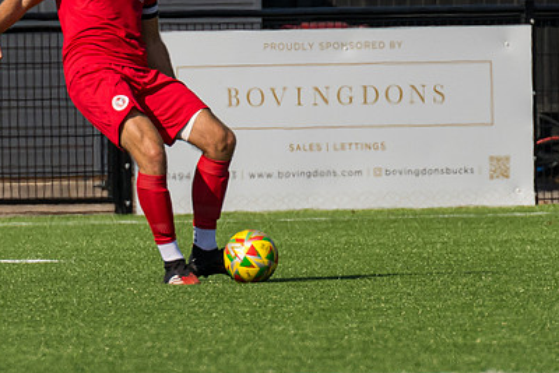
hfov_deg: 1.6
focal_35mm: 1328
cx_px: 305
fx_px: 20627
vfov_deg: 1.0
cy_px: 64
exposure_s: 1/2500
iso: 200
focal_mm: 270
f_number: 4.5
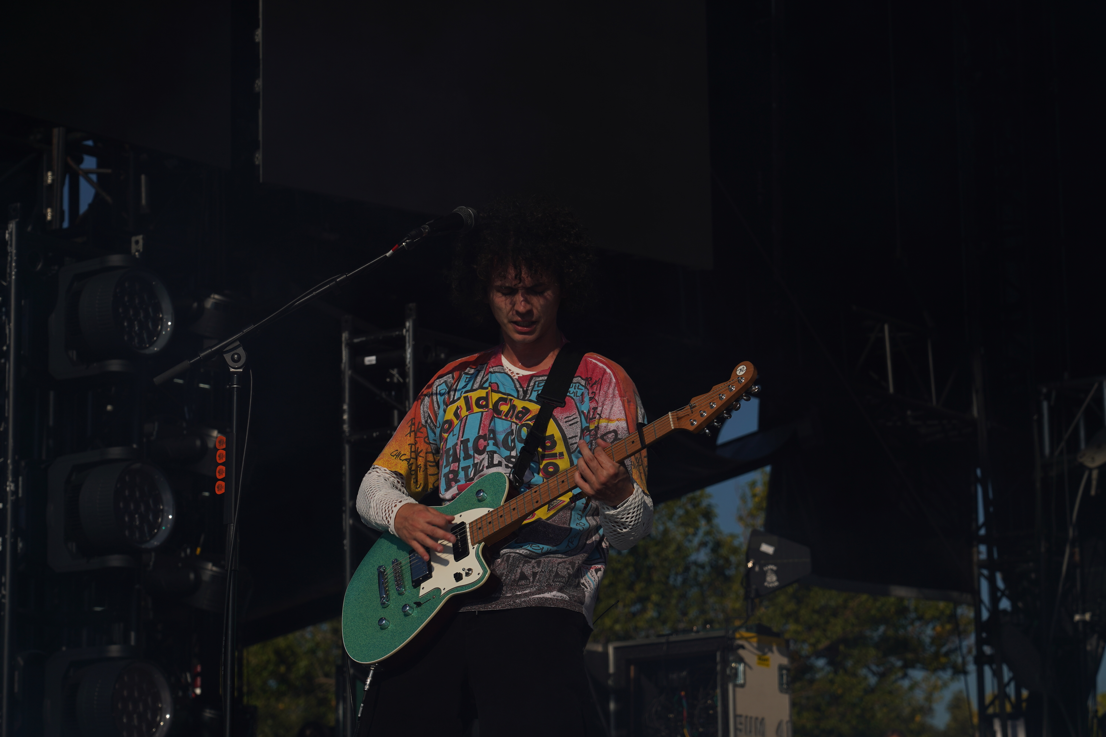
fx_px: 3226
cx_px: 553
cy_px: 368
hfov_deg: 19.5
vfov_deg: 13.0
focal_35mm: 105
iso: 100
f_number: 8
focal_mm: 105
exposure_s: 1/1000
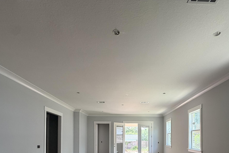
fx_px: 146
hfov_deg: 75.7
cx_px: 130
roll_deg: +0.1
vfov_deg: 49.6
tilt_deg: +0.9
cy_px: 135
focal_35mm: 23
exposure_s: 1/121
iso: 160
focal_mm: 2.22
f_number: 2.2
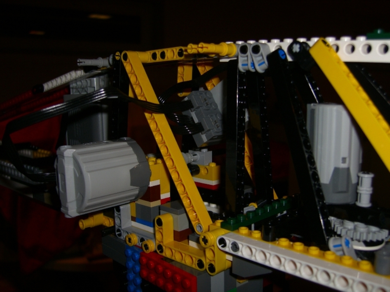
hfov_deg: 49.0
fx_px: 428
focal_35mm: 38
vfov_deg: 37.7
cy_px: 146
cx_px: 195
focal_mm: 7.9
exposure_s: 1/60
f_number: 2.8
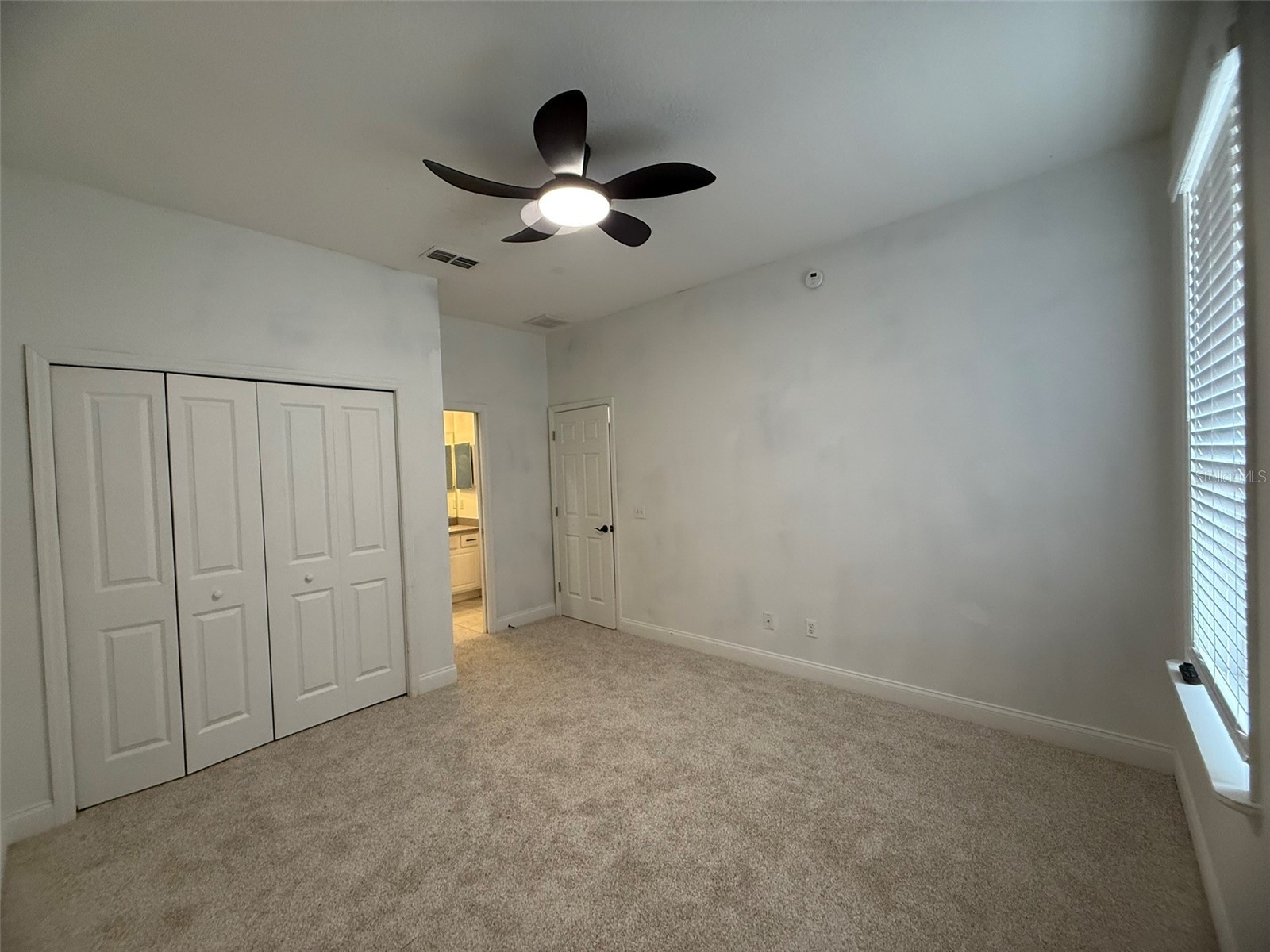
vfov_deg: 85.7
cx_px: 635
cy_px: 476
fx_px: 514
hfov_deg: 102.1
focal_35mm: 14
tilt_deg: -0.4
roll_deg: +2.0
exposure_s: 1/120
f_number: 2.2
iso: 250
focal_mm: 2.22
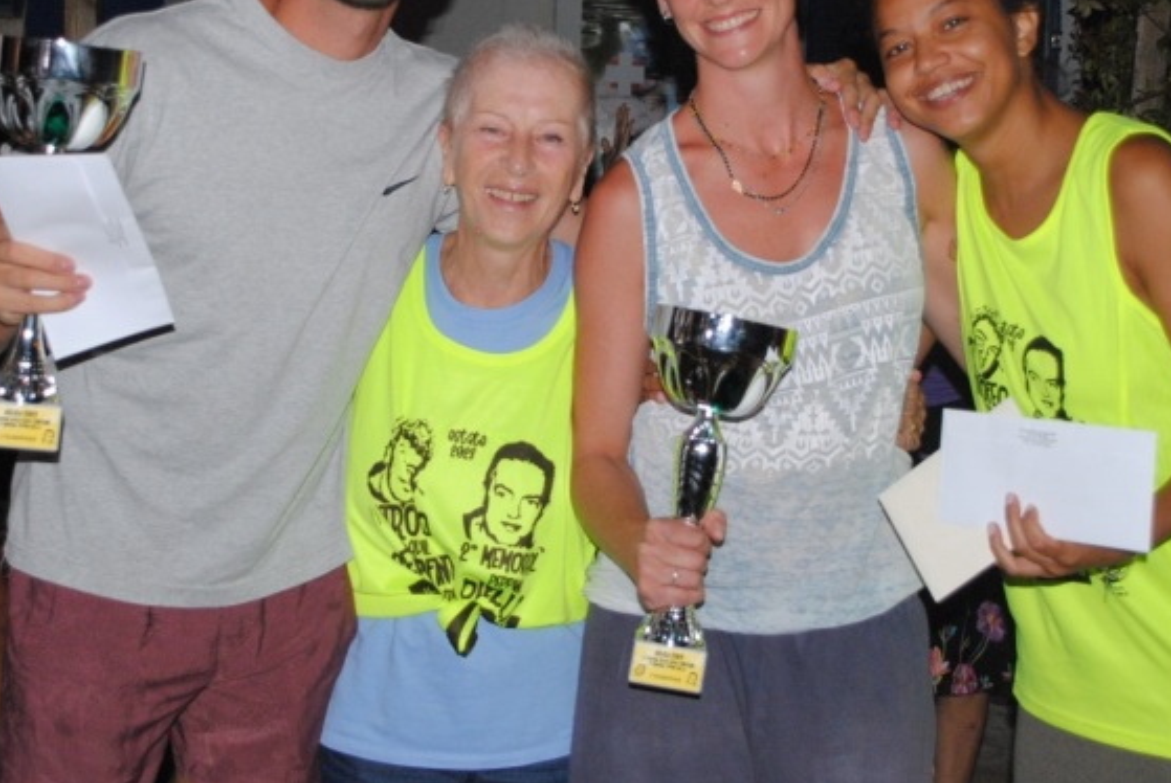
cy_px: 242
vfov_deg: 18.6
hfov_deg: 27.7
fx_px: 2377
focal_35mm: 73
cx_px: 622
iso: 800
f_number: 5
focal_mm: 34
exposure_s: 1/60
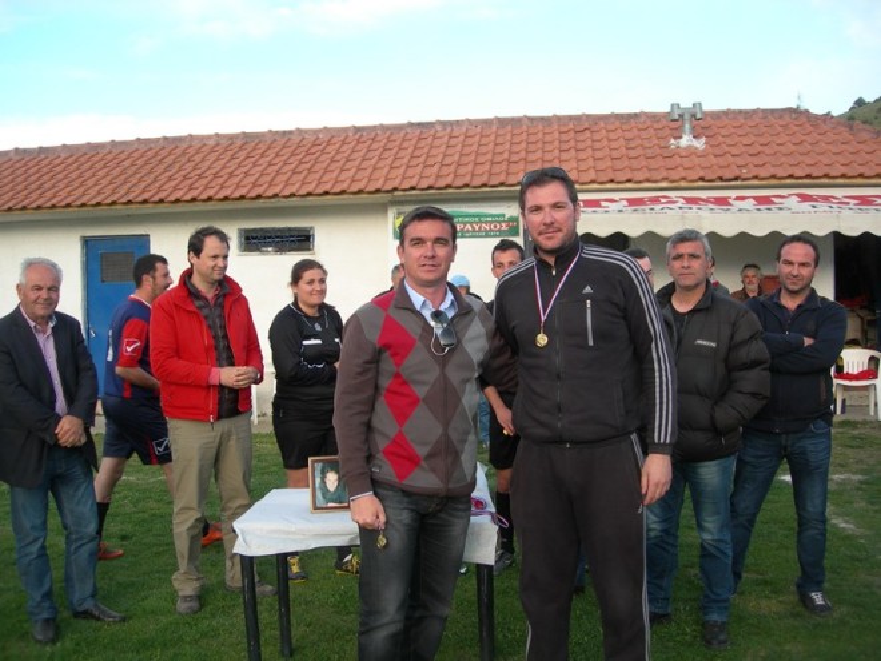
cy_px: 330
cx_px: 440
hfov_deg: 49.0
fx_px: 967
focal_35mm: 38
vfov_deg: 37.7
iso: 50
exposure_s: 1/136
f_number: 2.8
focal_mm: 7.8
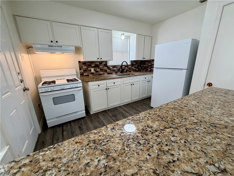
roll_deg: +2.1
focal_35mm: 14
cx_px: 117
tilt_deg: -15.9
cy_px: 88
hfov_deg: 102.1
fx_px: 95
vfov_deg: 85.7
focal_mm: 2.22
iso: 160
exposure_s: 1/120
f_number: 2.2
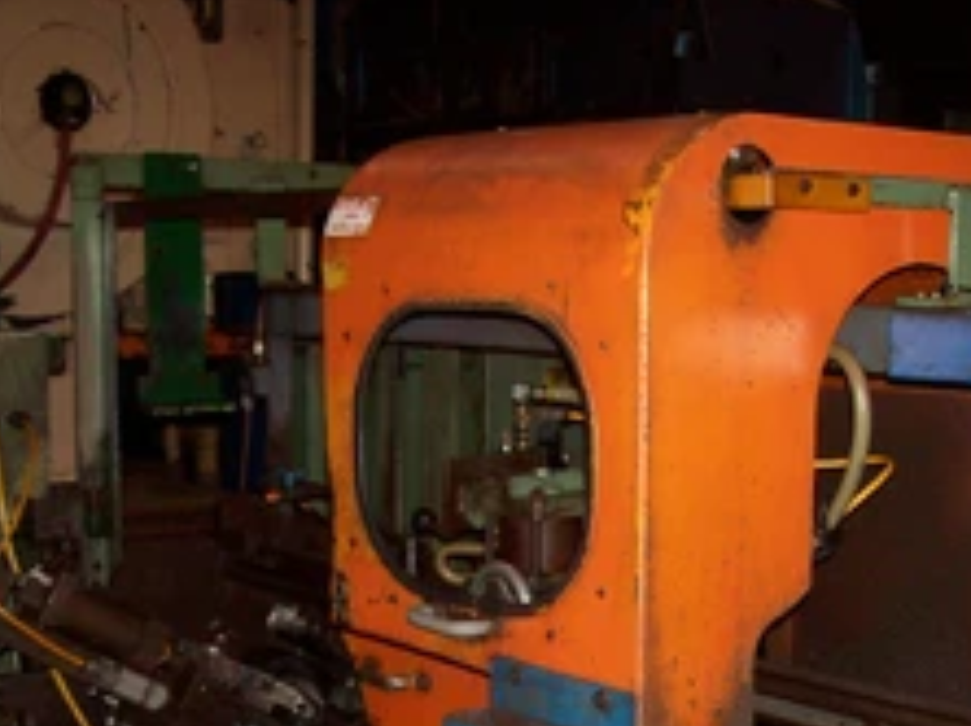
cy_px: 647
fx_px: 1821
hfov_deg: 29.8
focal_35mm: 65
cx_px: 512
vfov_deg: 22.0
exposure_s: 1/64
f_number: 2.7
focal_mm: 6
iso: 80
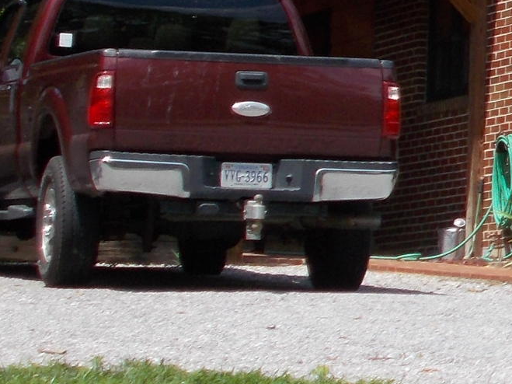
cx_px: 1114
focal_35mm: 264
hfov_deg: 7.2
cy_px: 58
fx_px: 3904
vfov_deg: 5.6
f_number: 4.9
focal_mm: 10.3
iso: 80
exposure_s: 1/400
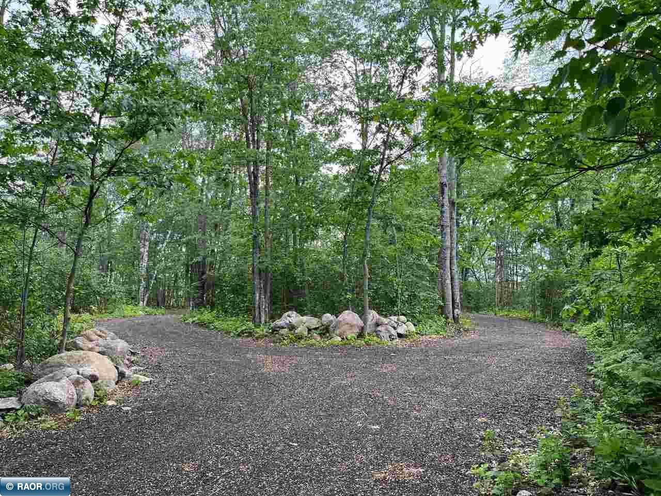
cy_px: 248
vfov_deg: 53.1
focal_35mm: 26
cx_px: 330
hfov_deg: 67.3
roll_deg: -0.1
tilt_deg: +4.4
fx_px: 496
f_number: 1.6
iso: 50
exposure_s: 1/259
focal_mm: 5.1
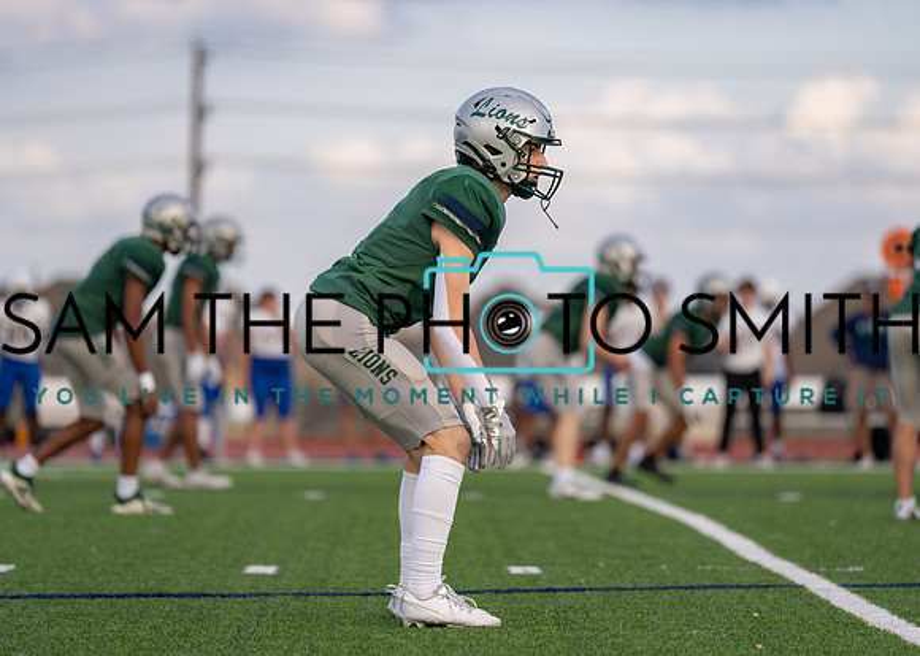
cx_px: 460
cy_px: 328
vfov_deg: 6.7
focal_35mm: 216
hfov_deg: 9.3
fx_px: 5631
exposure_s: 1/1250
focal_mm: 200
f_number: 2.8
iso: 200
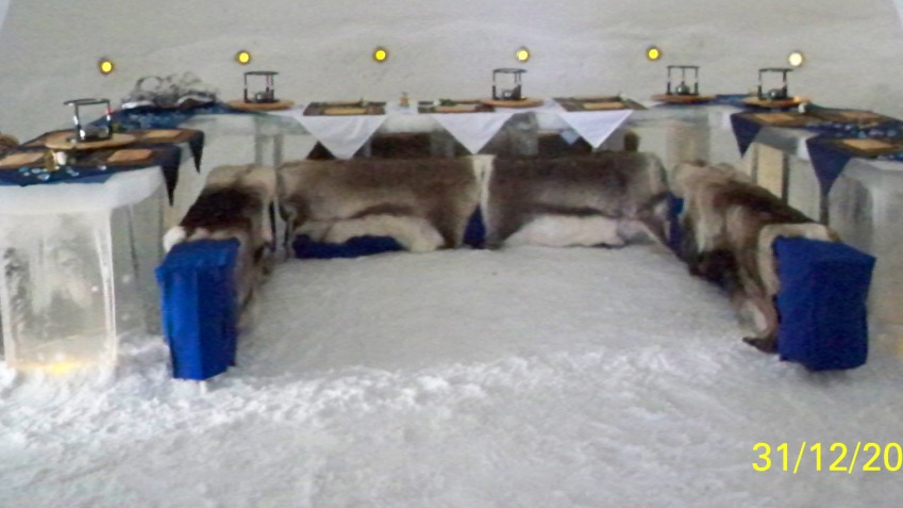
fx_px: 1101
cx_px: 485
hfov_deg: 44.6
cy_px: 152
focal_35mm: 46
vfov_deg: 25.7
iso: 2000
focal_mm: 6.3
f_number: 3.1
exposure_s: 1/60
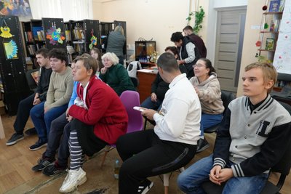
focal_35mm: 24
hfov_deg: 73.7
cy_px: 97
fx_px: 194
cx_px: 146
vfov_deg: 53.2
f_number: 4
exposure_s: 1/160
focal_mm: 24
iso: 5000
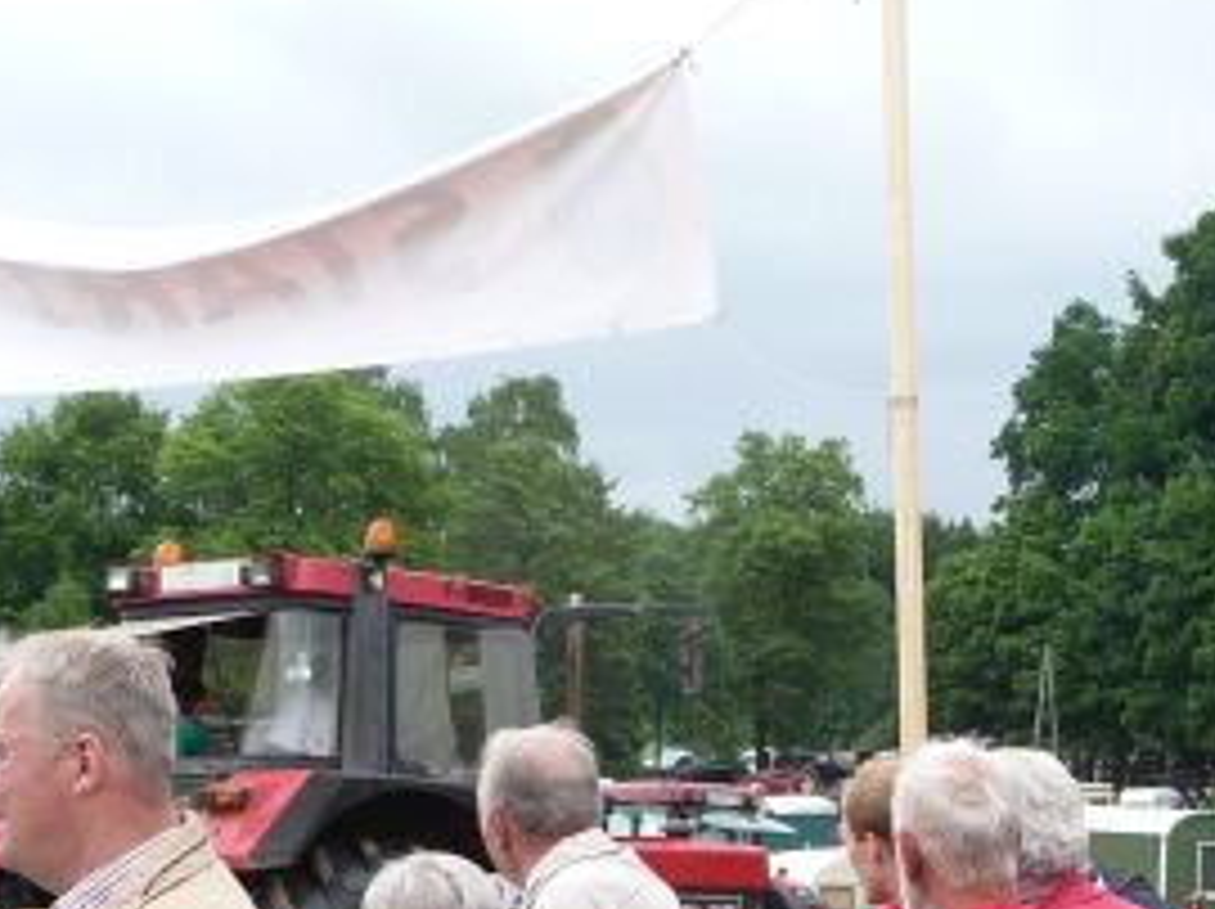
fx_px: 2911
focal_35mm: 83
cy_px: 958
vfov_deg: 17.3
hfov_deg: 23.5
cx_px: 738
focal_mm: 4.7
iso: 100
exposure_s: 1/320
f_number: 3.3
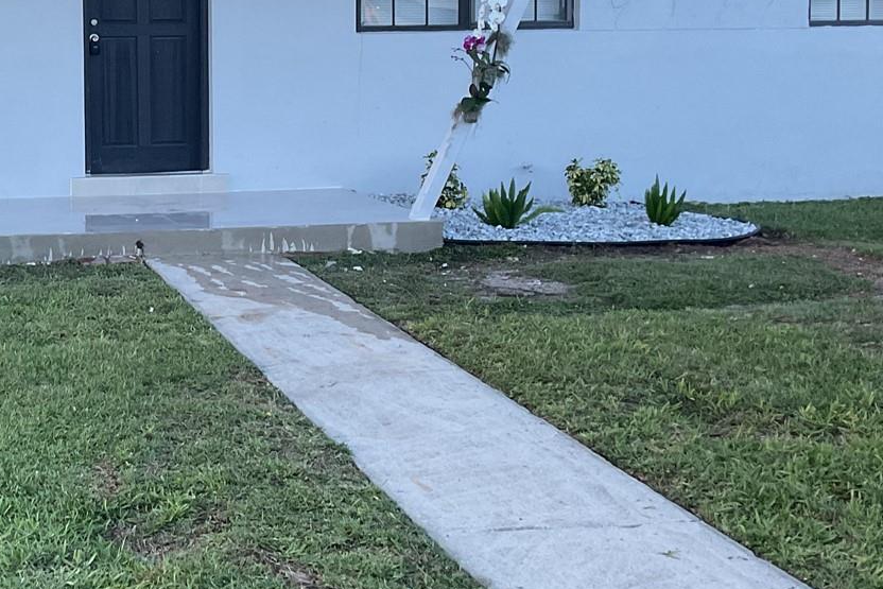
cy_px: 153
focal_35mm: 58
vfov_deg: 23.2
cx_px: 153
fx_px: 1423
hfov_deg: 33.3
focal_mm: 3
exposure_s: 1/60
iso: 64
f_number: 1.8
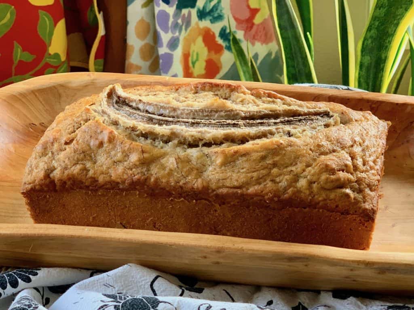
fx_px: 622
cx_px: 207
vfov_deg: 28.0
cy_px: 155
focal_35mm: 52
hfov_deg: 36.8
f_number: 2.4
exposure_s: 1/122
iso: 125
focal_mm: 6
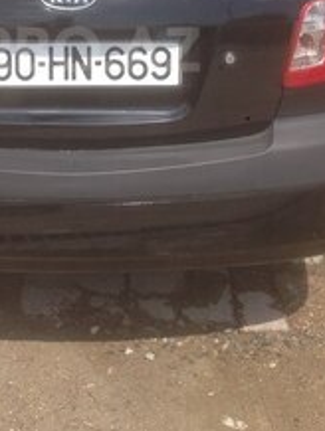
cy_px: 49
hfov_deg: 19.4
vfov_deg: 25.2
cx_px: 48
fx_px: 937
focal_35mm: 75
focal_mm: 4.12
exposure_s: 1/1043
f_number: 2.4
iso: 50
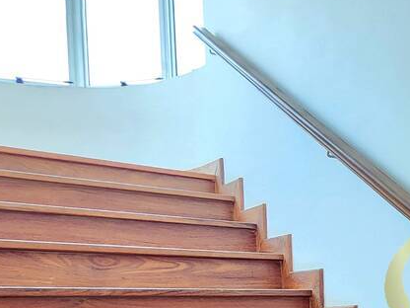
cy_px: 329
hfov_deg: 30.6
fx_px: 533
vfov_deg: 29.4
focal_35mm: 45
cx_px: 562
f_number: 2.2
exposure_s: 1/60.2
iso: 200
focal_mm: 2.2
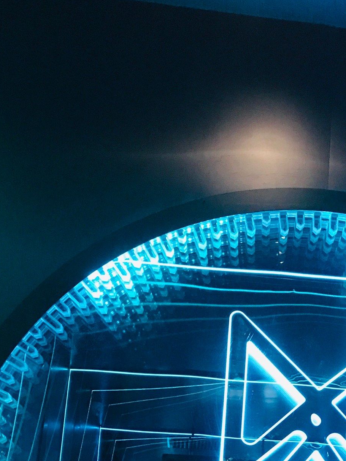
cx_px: 313
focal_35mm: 63
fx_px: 839
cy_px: 488
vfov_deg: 28.3
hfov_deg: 22.7
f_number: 1.8
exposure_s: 1/13
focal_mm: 3.99
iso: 100
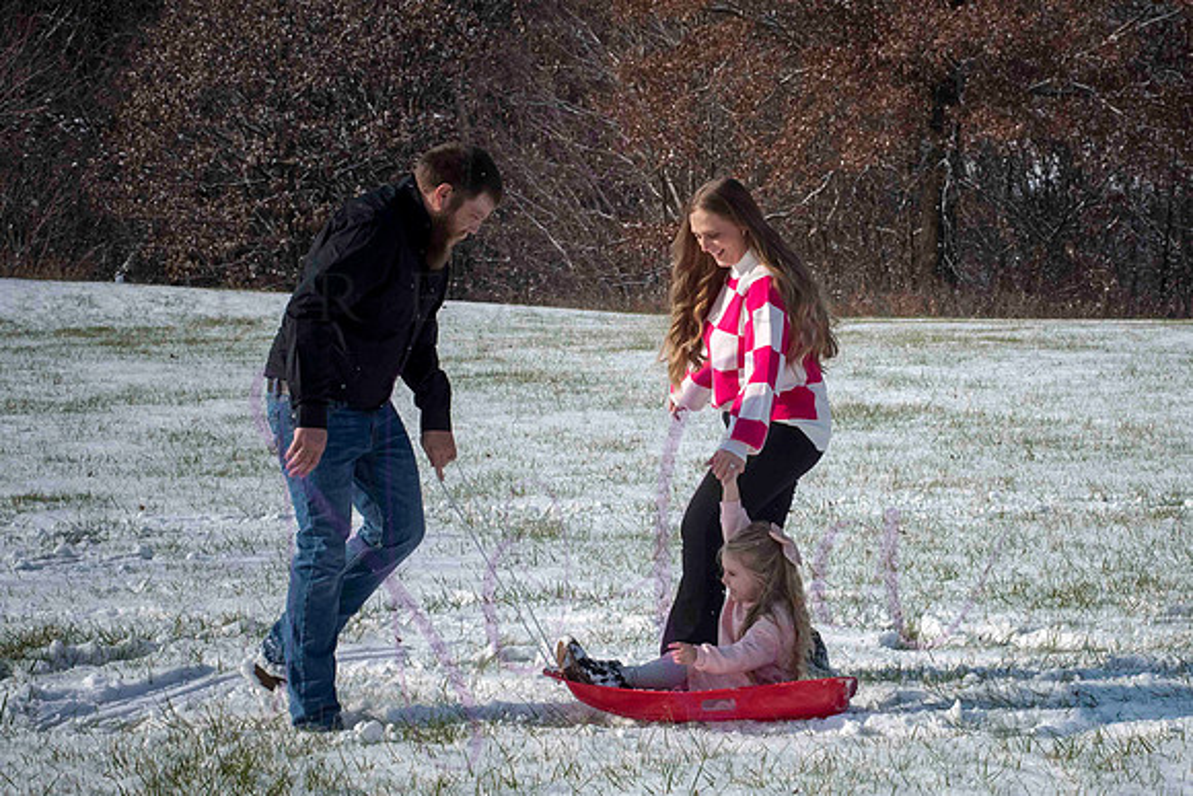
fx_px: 3527
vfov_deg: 12.9
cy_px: 442
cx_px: 789
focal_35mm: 106
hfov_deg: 19.1
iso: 640
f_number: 14
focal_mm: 80
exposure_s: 1/1000
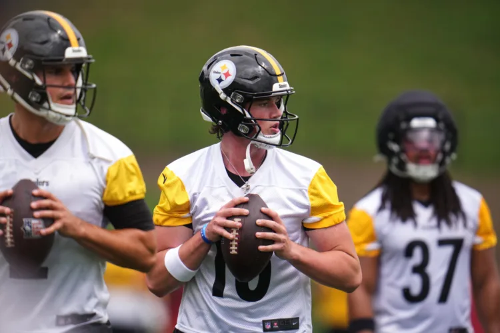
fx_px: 11110
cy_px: 166
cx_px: 250
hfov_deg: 2.6
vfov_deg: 1.7
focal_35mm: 800
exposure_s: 1/2000
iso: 1250
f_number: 5.6
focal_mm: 800
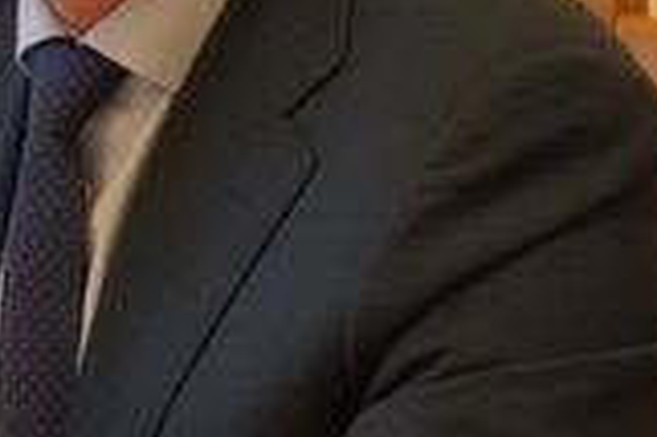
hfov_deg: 10.7
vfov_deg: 7.3
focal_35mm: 186
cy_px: 223
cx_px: -294
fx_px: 3400
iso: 4000
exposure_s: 1/160
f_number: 4
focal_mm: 25
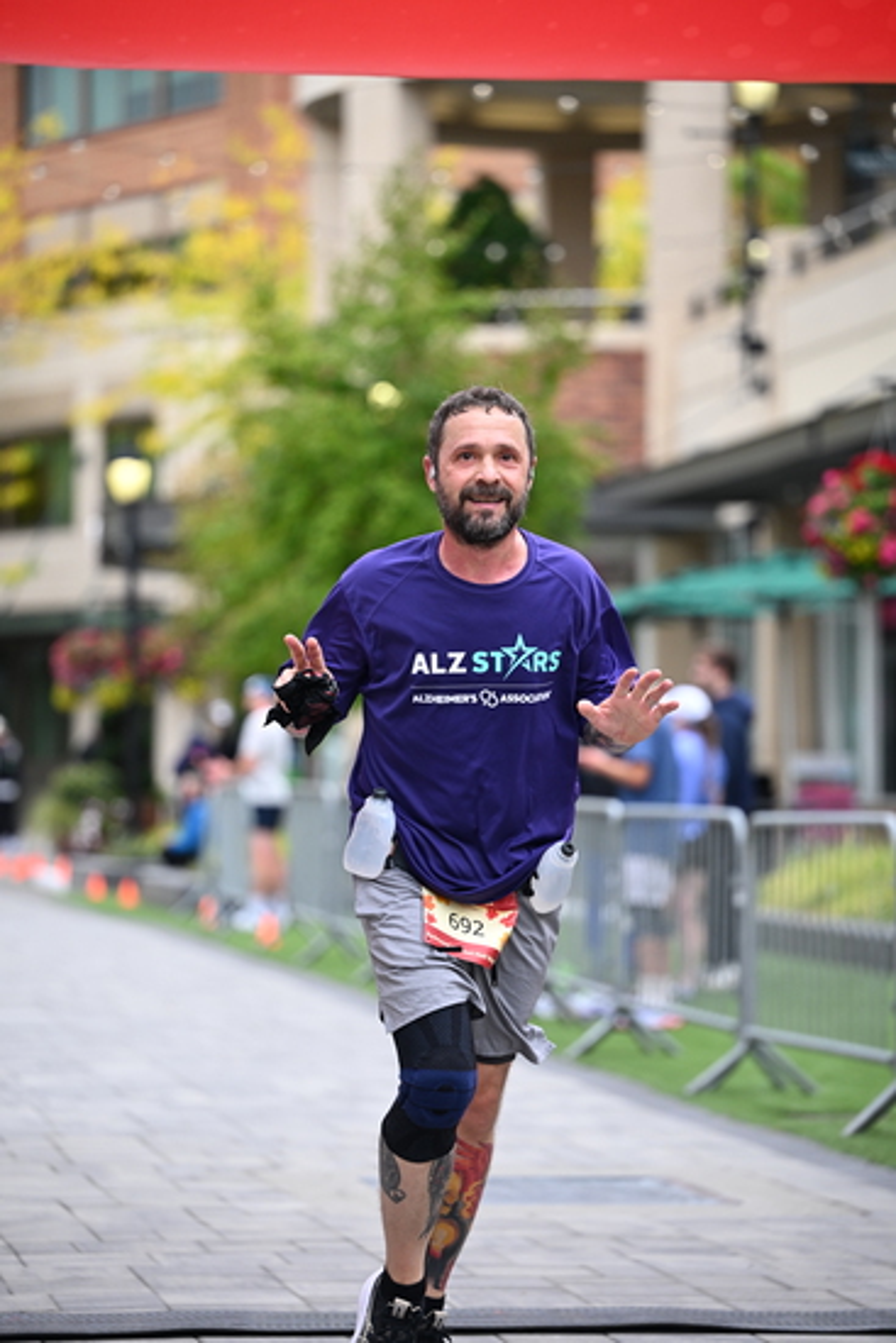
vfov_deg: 16.4
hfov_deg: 11.0
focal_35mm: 125
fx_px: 4663
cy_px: 672
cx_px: 448
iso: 640
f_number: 2.8
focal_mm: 125
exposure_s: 1/2000
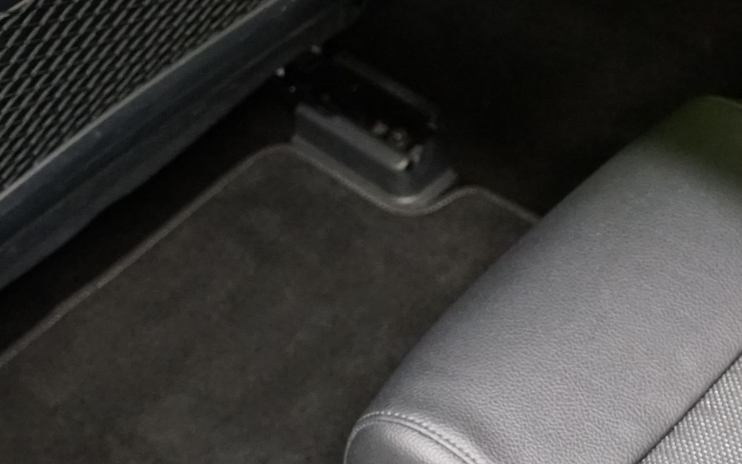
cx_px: 786
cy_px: 50
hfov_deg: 21.5
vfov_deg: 14.1
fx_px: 1860
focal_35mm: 92
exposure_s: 1/15
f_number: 5
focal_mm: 28
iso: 4000
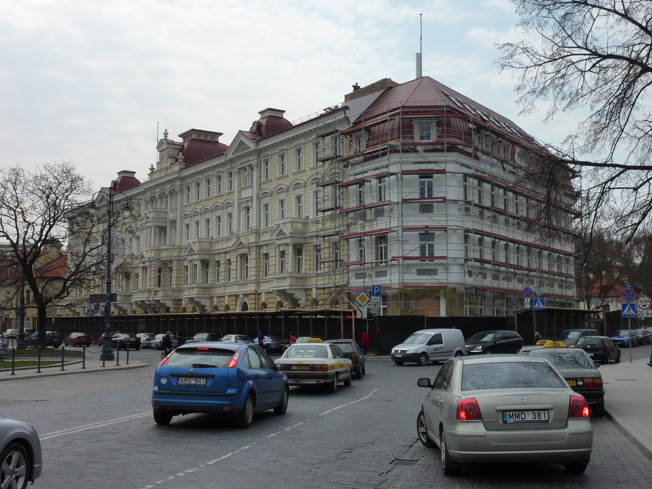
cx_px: 326
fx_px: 848
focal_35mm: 45
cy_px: 244
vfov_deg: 32.2
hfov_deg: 42.1
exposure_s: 1/500
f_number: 5.6
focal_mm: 7.3
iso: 125
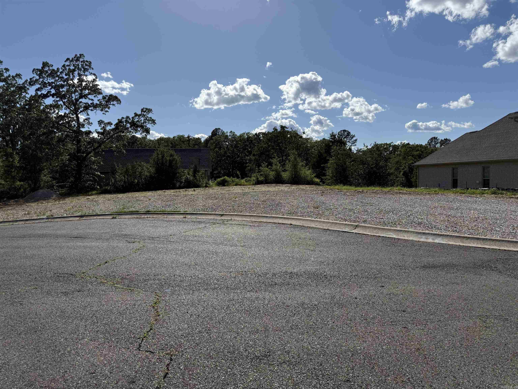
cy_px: 194
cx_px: 259
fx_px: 359
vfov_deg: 56.8
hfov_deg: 71.6
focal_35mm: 24
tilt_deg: -2.1
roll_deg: +1.0
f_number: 1.78
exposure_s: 1/10309
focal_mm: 6.76
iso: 80
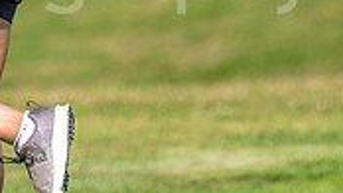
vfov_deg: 0.8
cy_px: -129
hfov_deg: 1.4
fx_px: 14265
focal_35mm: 1568
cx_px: 65
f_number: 4.5
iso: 100
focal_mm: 300
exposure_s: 1/640
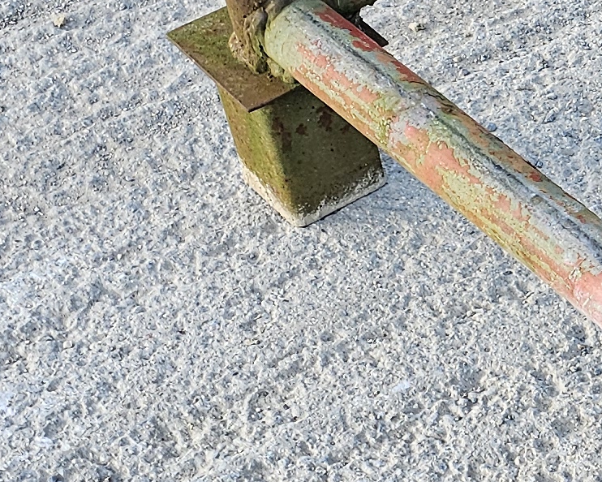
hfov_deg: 13.8
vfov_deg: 12.8
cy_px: 235
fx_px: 2156
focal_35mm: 121
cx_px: 1148
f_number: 1.7
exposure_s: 1/100
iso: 25
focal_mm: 6.3
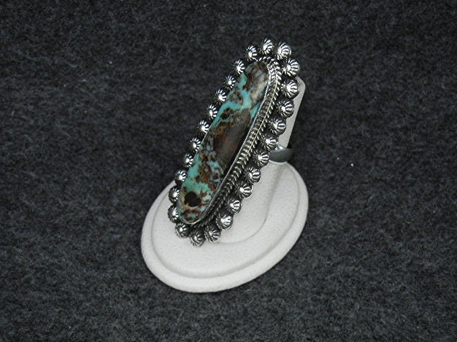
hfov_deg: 21.5
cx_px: 228
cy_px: 172
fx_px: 1201
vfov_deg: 16.2
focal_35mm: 91
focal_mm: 16
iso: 668
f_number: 4.4
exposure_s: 1/30
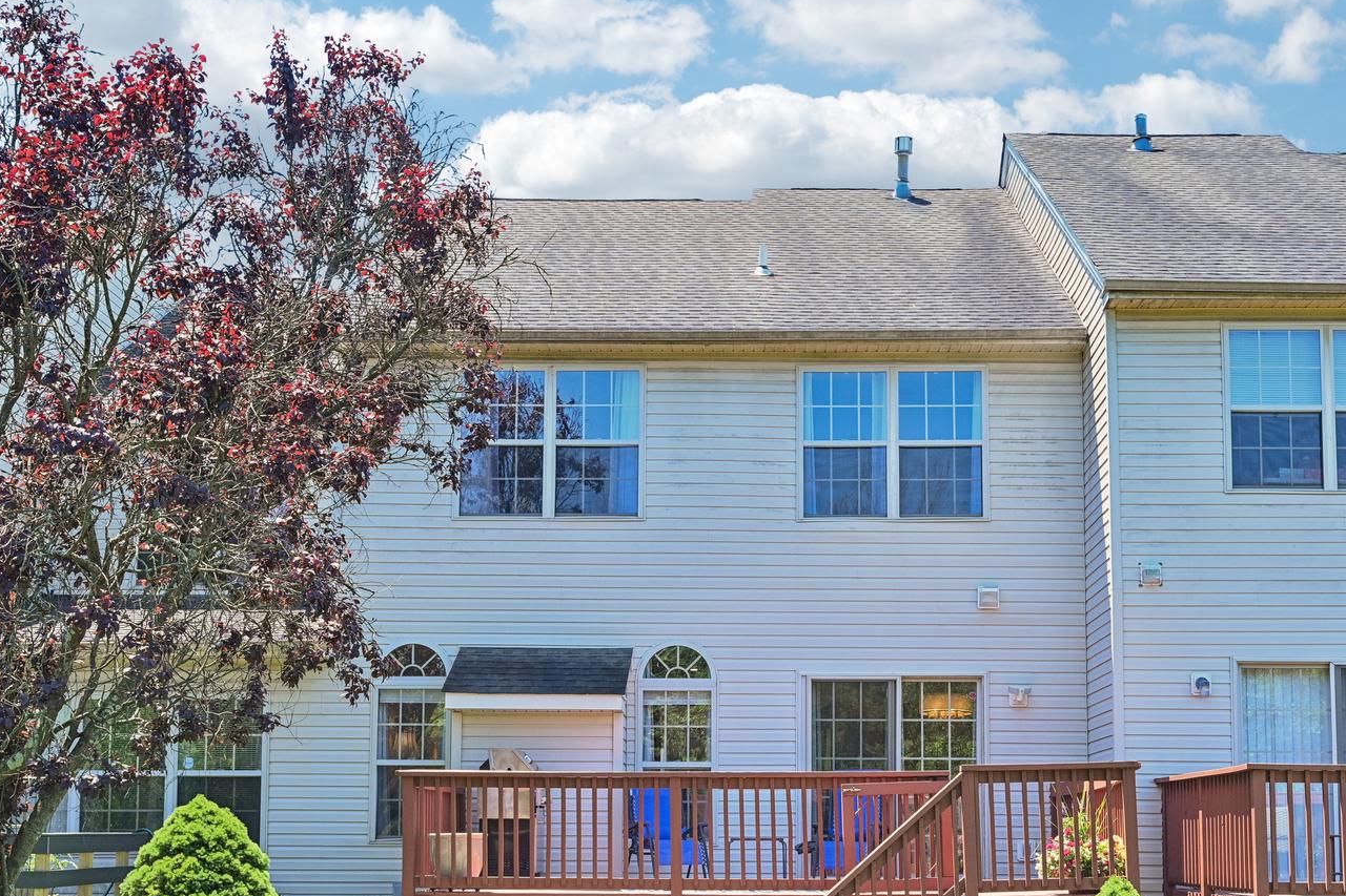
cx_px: 732
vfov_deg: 27.9
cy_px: 587
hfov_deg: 41.1
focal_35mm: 48
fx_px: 1794
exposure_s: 1/320
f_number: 8
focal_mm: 30
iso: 800
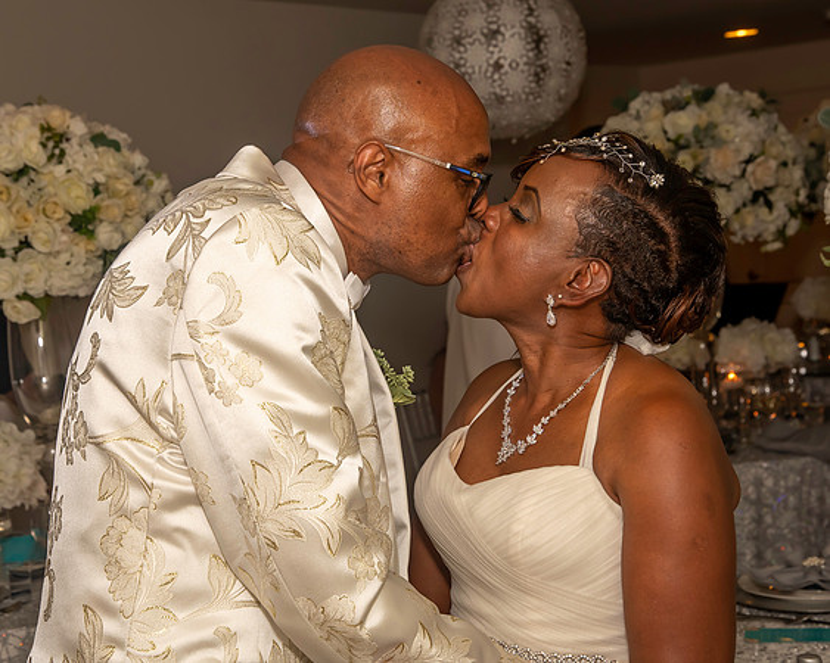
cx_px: 400
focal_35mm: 70
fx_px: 1709
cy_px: 319
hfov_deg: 27.3
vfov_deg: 22.0
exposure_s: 1/250
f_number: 5.6
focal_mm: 38
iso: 400
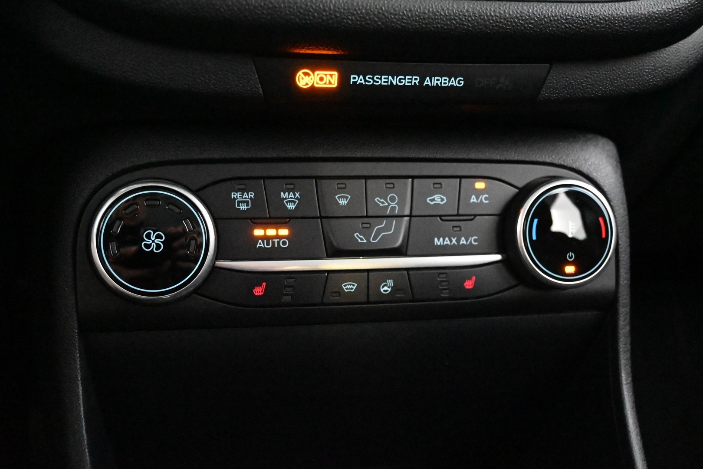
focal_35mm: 40
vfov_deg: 33.6
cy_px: 234
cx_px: 352
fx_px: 776
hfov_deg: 48.7
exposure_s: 1/40
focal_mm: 26.5
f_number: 4.5
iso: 22800
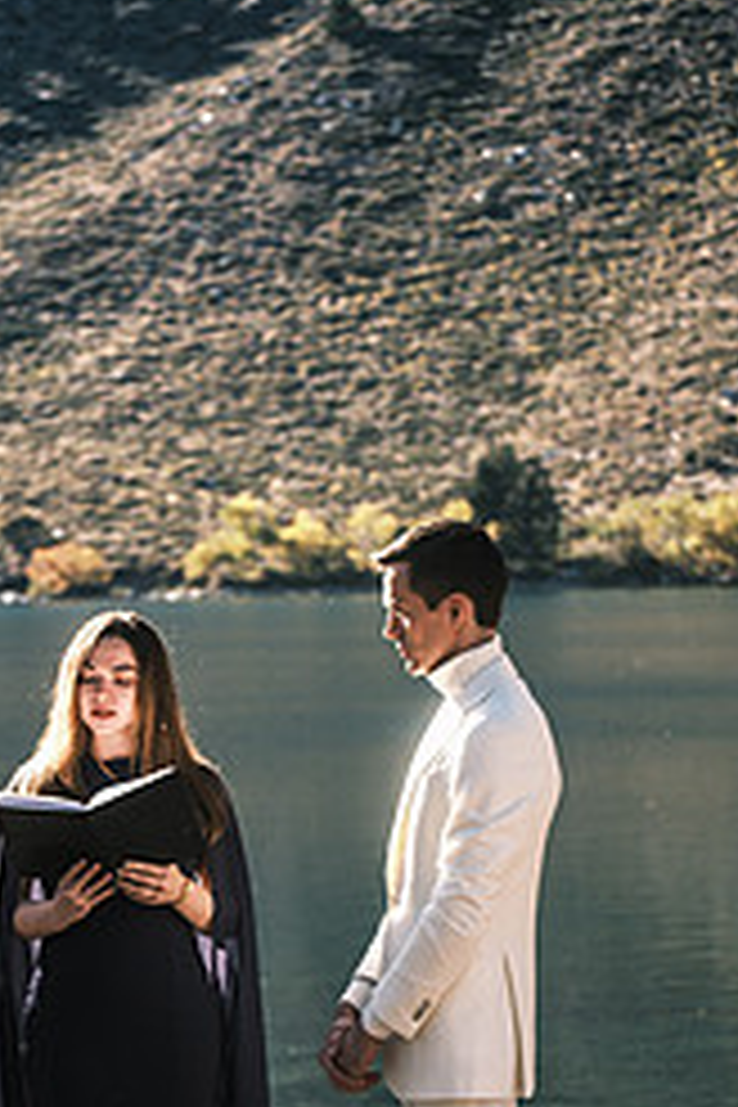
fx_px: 4212
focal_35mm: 137
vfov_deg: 14.9
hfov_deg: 10.0
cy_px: 868
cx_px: 122
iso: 200
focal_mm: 50
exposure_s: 1/600
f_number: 2.8
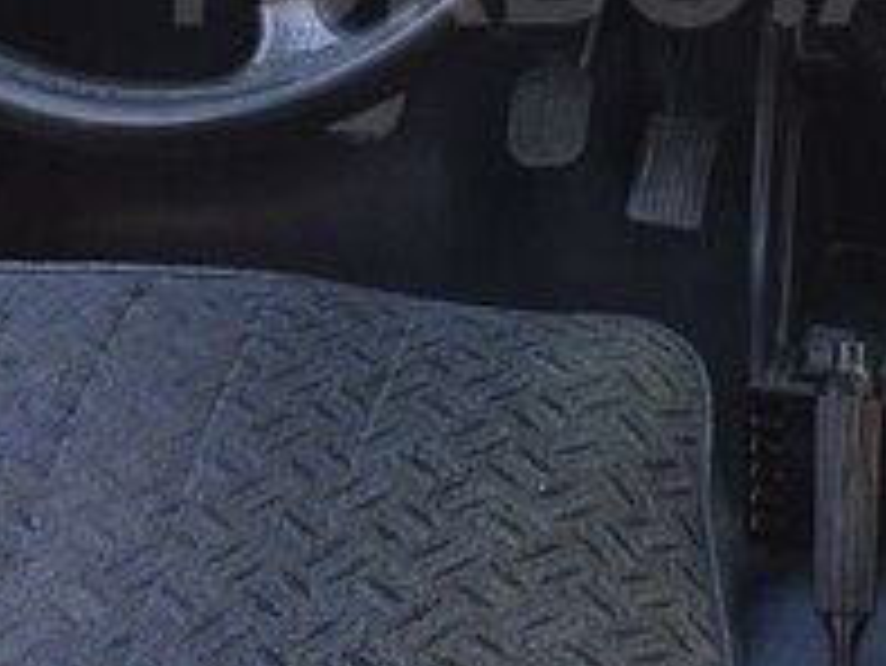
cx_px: 598
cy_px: -43
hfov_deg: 20.1
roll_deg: +2.6
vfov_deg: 14.9
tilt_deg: -27.5
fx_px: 2484
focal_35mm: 97
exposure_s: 1/50
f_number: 2.2
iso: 32
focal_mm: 4.15
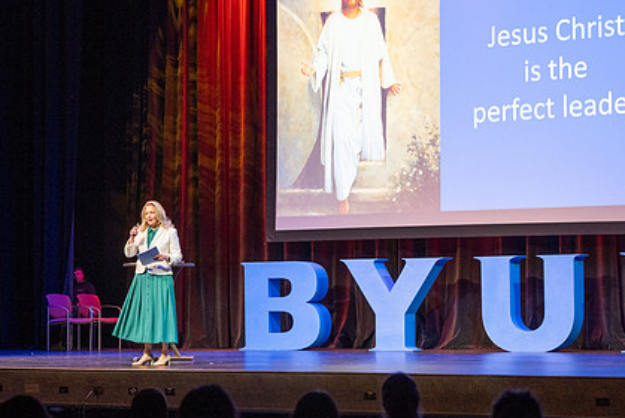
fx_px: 1737
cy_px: 195
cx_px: 332
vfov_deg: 13.7
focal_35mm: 100
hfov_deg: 20.4
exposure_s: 1/200
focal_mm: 70
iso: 1250
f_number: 2.8
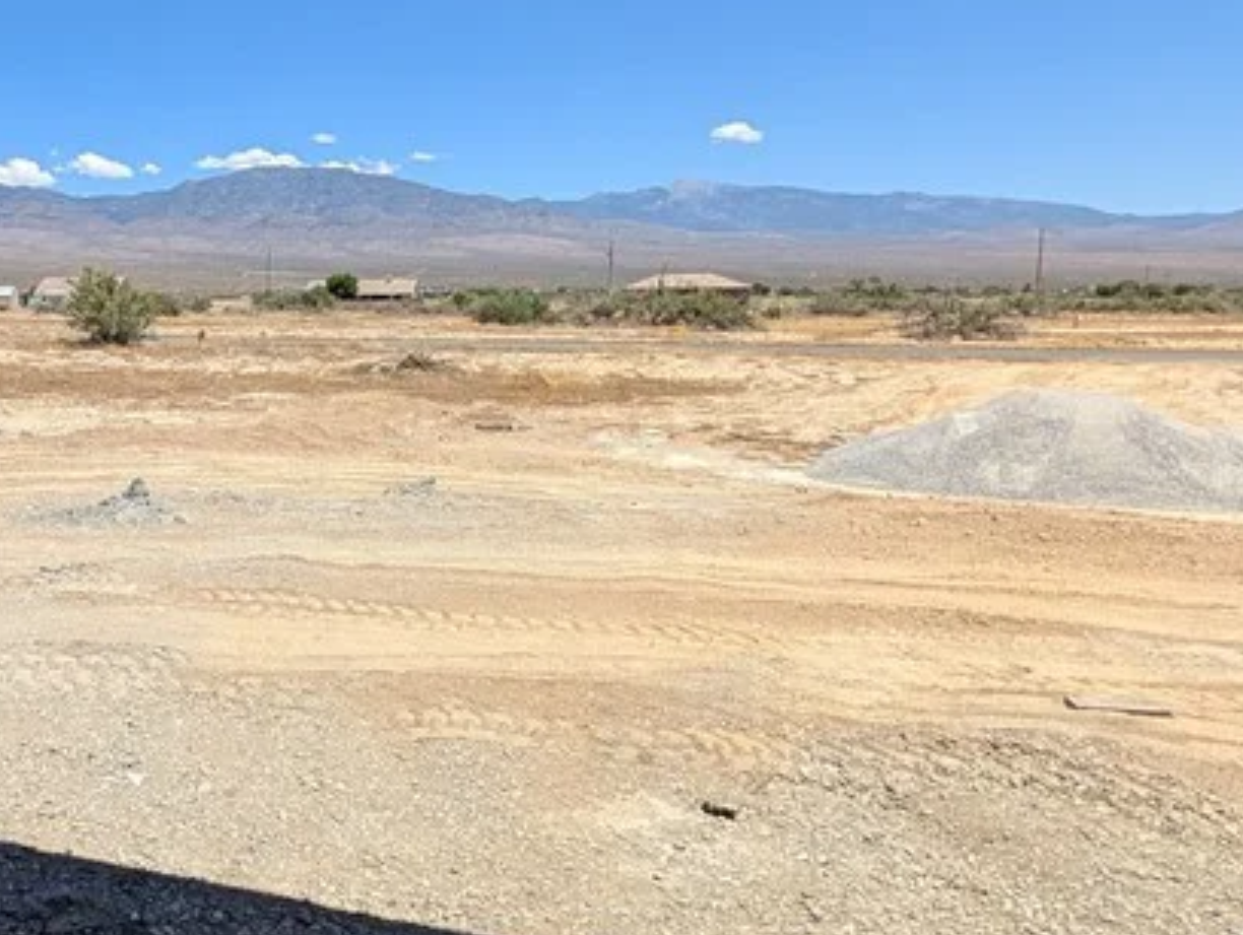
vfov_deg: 46.6
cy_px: 375
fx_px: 1079
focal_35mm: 30
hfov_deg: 50.1
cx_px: 35
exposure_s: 1/2786
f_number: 1.7
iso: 50
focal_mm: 2.02
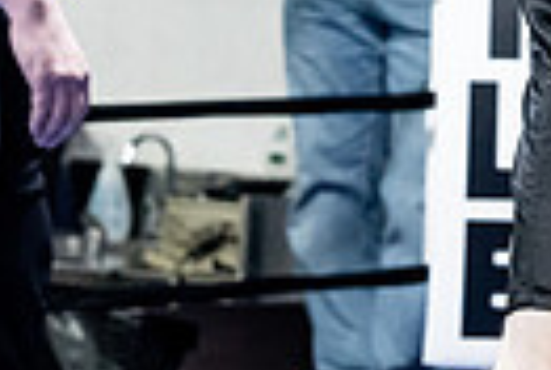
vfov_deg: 4.4
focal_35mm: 309
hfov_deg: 6.5
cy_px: -183
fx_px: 4740
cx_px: 934
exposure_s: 1/1000
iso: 10000
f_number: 2.8
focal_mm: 70
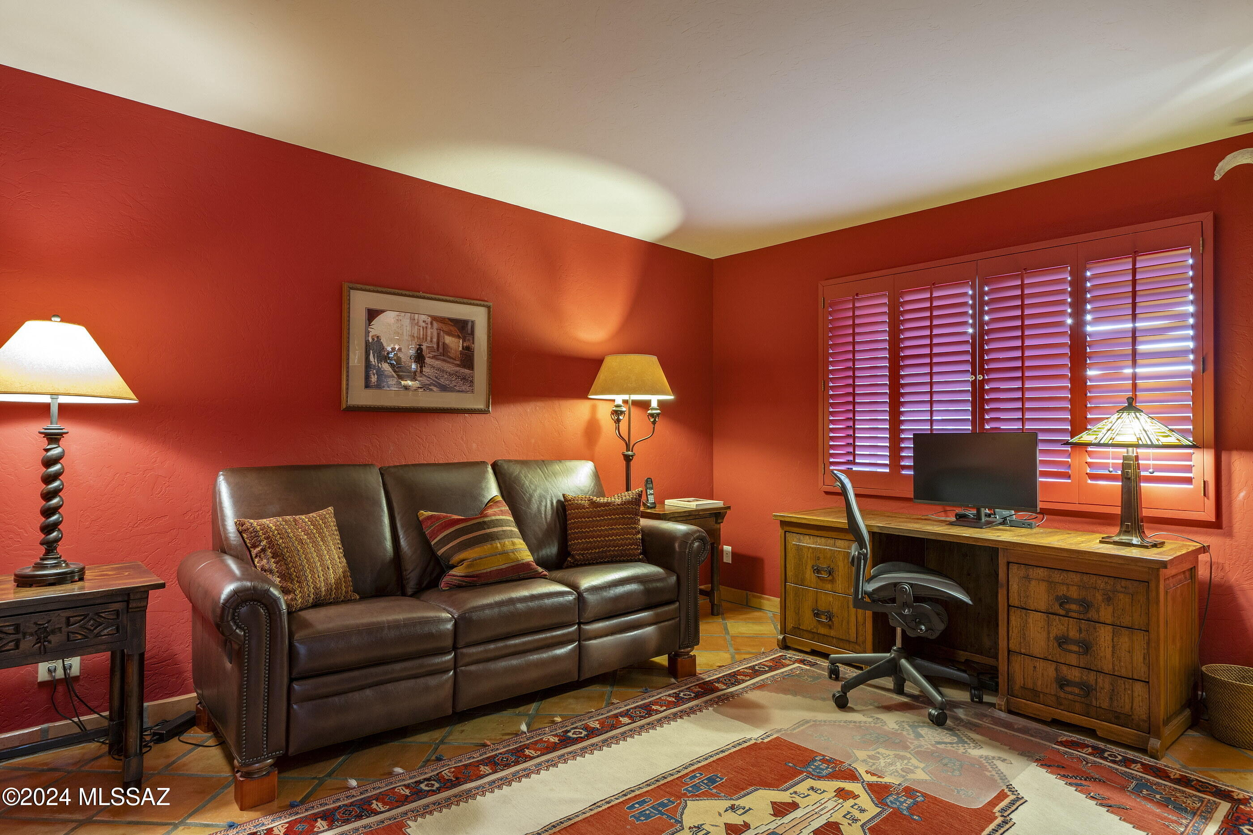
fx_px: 696
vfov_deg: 61.9
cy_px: 418
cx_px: 626
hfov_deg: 84.0
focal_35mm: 20
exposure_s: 2
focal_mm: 20
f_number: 7.1
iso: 200
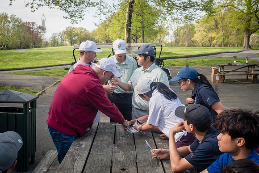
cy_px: 86
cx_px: 130
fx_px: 314
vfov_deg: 30.8
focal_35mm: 44
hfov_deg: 44.8
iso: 200
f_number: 6.3
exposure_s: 1/200
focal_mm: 35
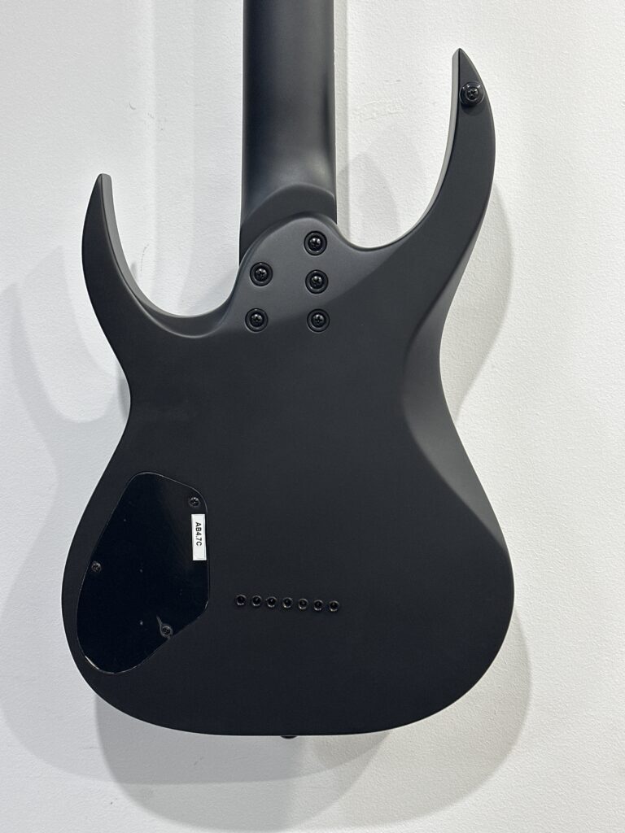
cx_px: 312
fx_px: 1156
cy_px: 416
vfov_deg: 39.7
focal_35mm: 48
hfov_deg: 30.3
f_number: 1.78
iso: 100
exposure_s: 1/50
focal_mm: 6.86
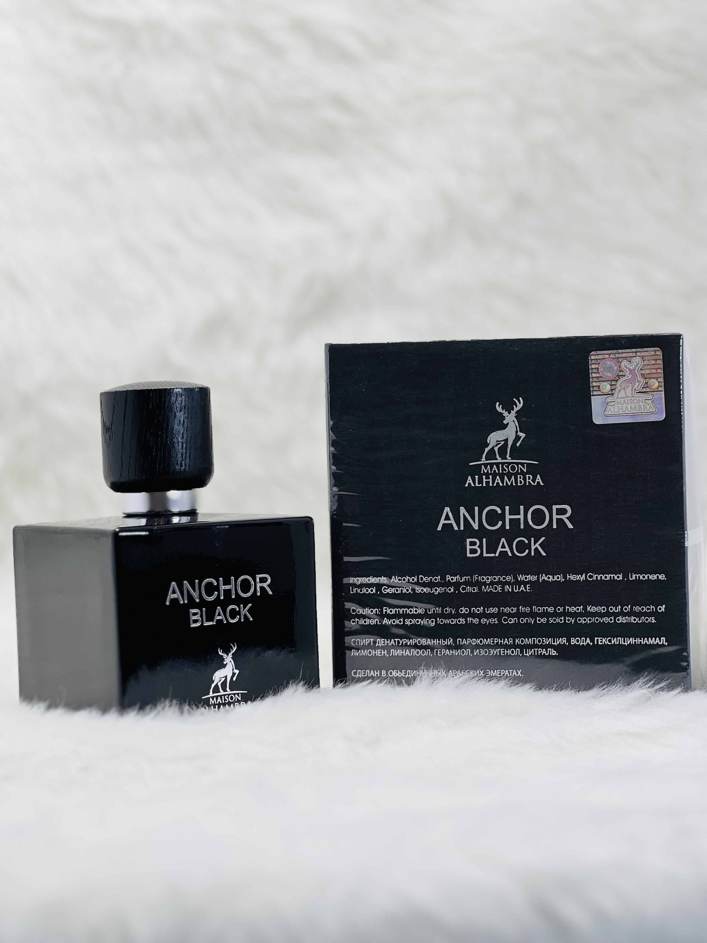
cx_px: 354
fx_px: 2097
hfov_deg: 19.1
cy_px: 472
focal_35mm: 77
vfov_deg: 25.3
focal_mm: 9
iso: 32
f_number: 2.8
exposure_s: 1/100
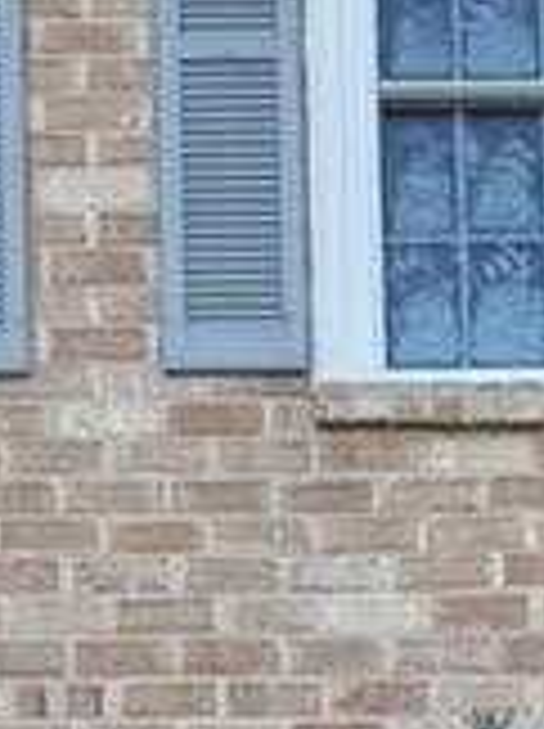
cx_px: 764
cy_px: 1634
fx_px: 3193
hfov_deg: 9.5
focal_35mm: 152
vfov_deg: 11.3
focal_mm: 6.76
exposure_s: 1/387
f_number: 1.78
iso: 80
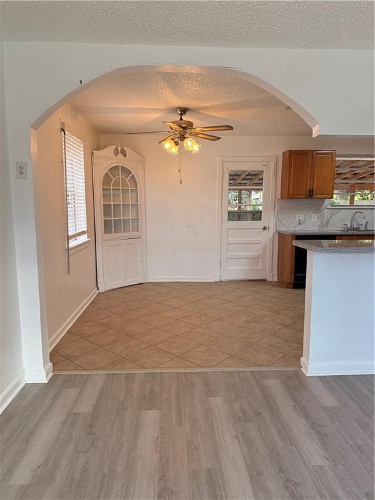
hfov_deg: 56.8
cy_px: 250
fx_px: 347
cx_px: 188
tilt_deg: -8.2
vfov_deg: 71.6
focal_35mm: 24
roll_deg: -0.8
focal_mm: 6.76
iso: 200
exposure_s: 1/140
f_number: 1.78
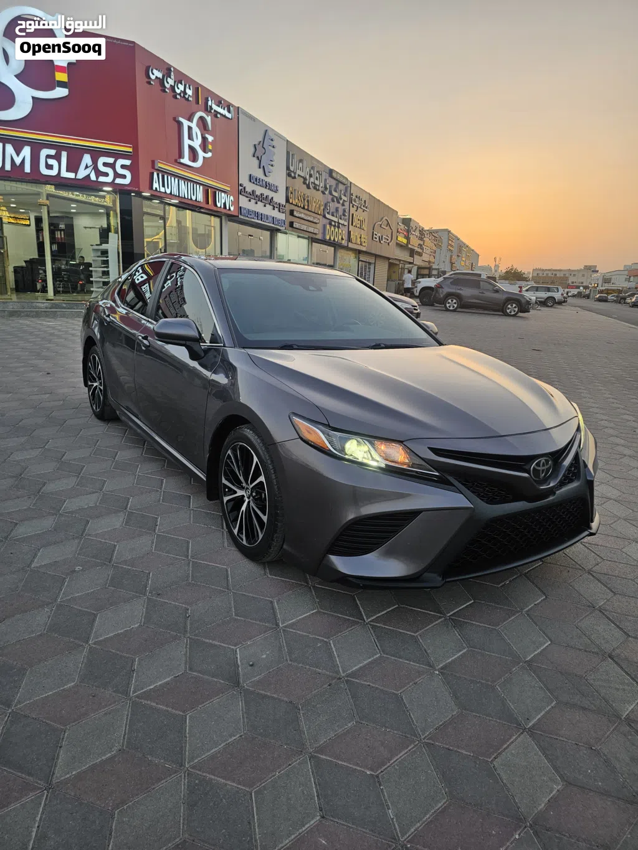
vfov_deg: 73.9
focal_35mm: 23
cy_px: 425
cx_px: 319
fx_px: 565
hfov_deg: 58.9
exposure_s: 1/180
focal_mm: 6.3
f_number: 1.7
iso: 50
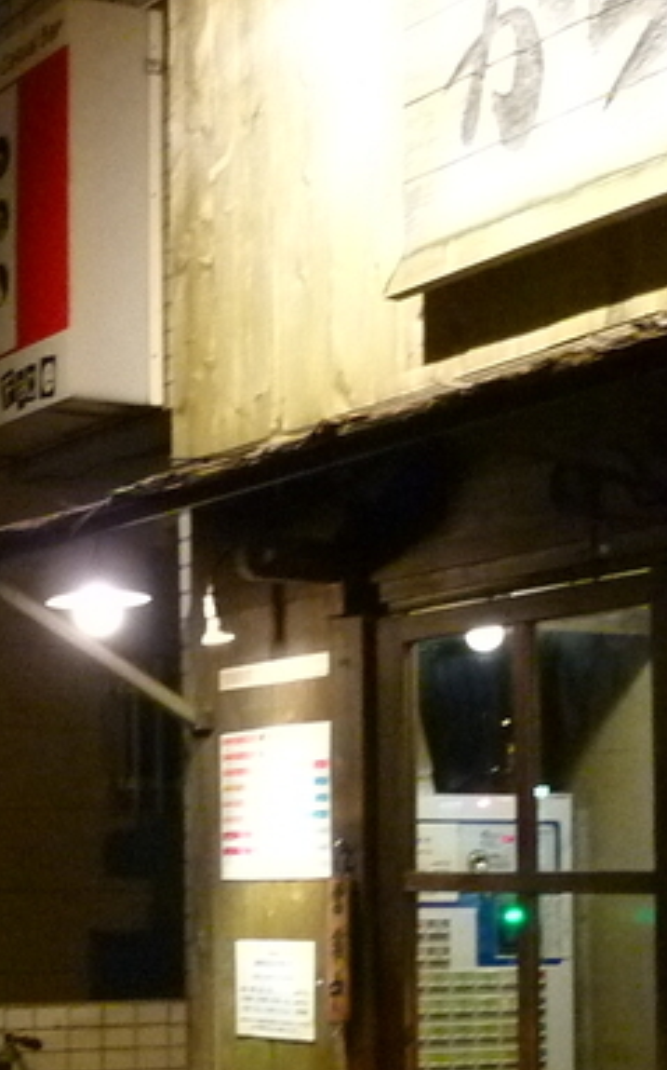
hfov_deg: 15.6
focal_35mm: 83
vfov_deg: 24.7
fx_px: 2417
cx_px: 167
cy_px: 807
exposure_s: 1/6
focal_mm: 4.5
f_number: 3.3
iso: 400
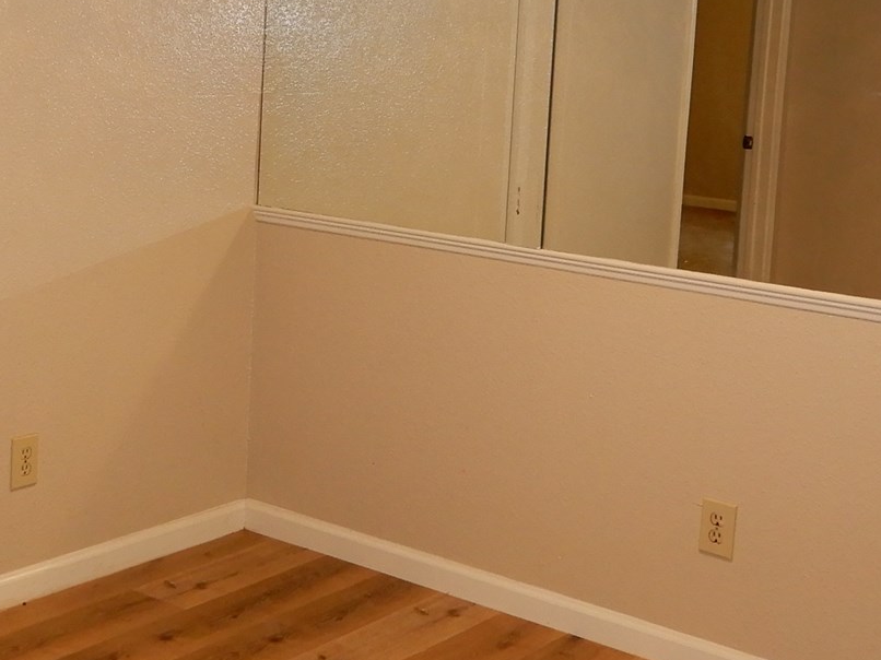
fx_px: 1552
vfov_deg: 23.7
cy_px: 143
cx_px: 315
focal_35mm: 61
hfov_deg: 31.5
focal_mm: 4.3
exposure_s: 1/30
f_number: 3.4
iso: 200
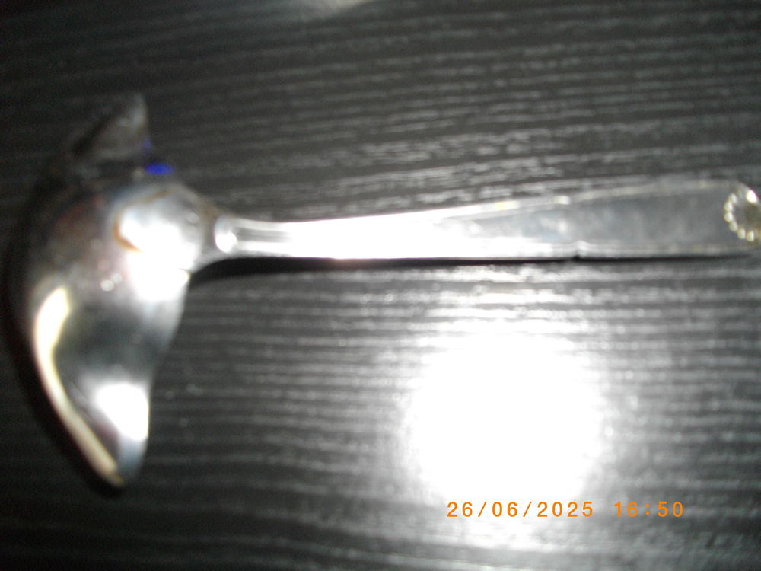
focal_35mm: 32
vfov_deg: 44.2
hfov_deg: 56.8
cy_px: 286
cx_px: 380
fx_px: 703
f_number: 2.9
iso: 200
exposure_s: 1/50
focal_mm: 5.7
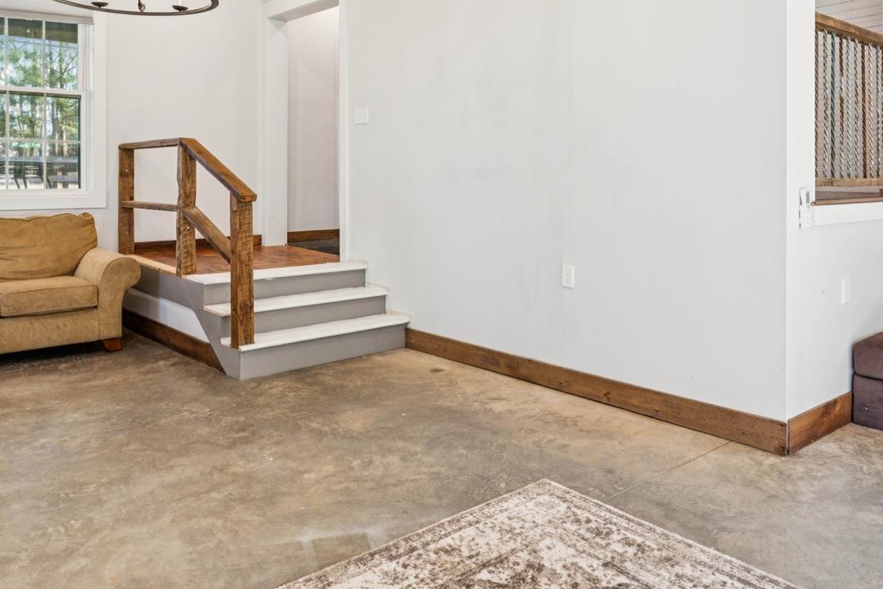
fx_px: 721
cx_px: 437
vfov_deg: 43.4
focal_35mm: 29
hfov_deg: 63.0
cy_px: 170
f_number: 11
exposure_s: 1/2.5
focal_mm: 16.8
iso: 100
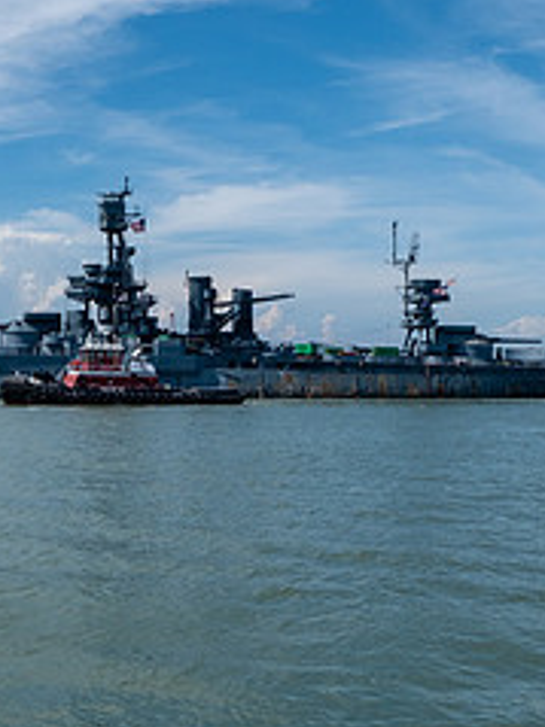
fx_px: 1177
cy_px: 437
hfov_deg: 25.9
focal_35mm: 56
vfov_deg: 34.3
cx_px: 186
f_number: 9
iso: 160
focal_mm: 16
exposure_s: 1/750
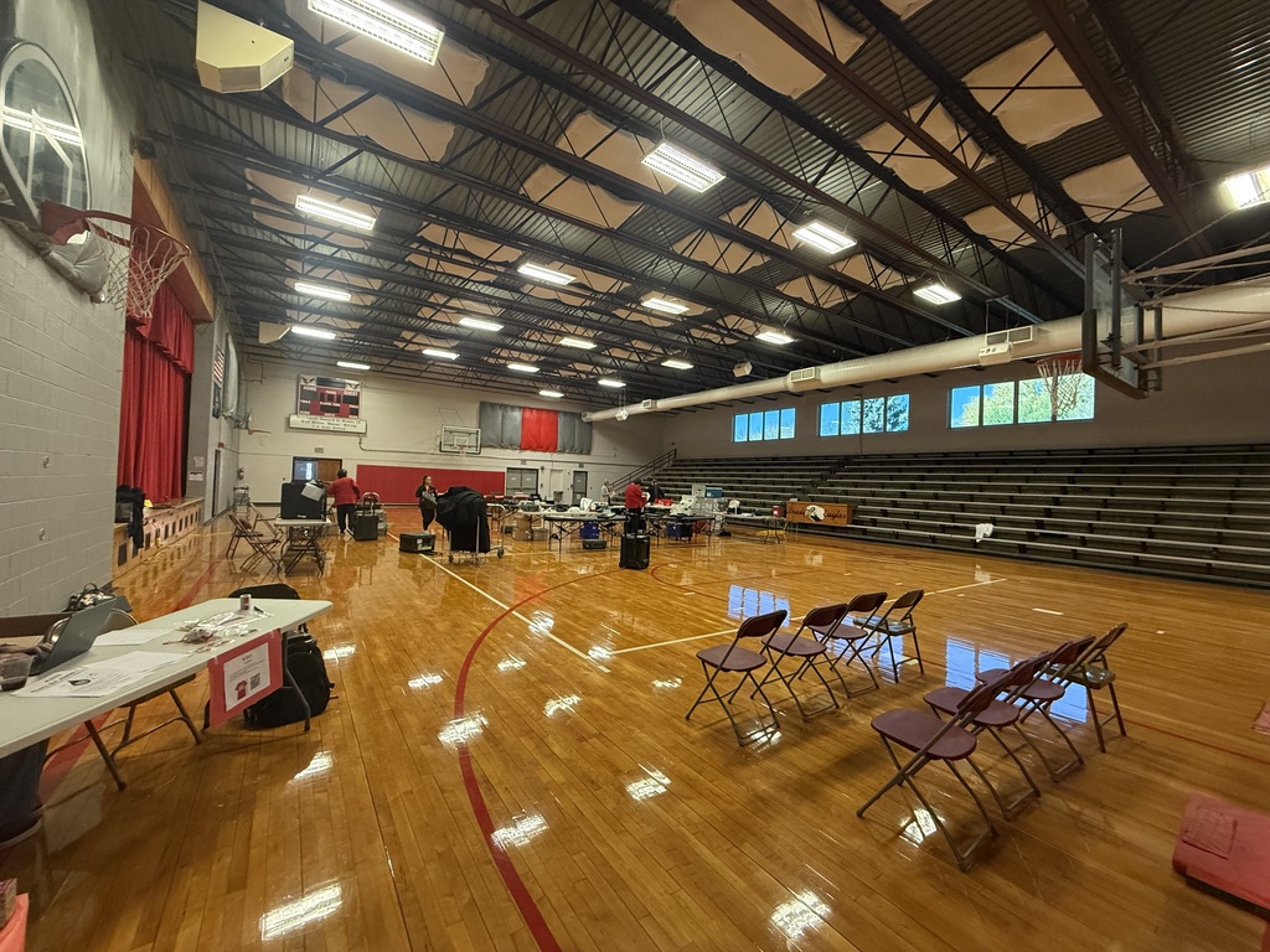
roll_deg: -2.1
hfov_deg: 102.1
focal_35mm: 14
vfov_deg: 85.7
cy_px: 476
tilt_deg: +0.9
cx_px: 635
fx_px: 514
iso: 500
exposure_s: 1/120
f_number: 2.2
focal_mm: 2.22
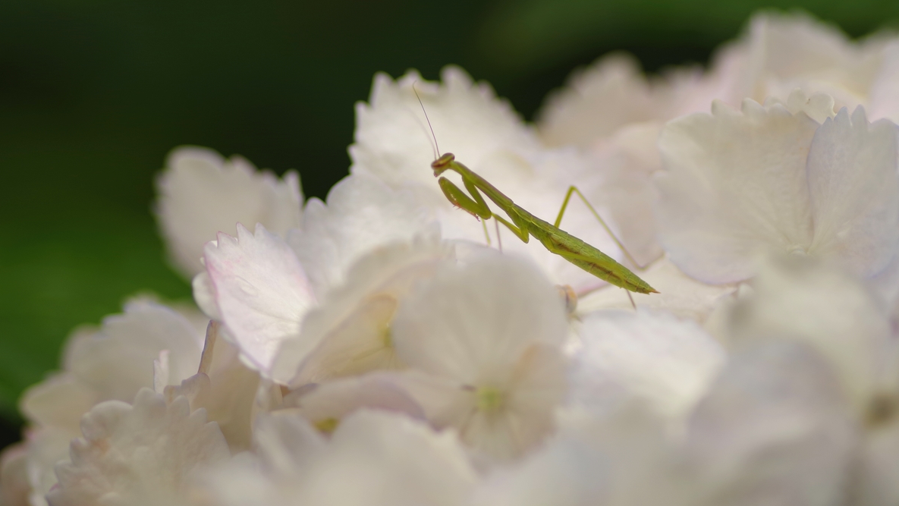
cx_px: 450
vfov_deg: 6.8
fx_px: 4268
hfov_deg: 12.0
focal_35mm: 179
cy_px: 198
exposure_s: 1/800
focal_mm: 100
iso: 100
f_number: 2.8
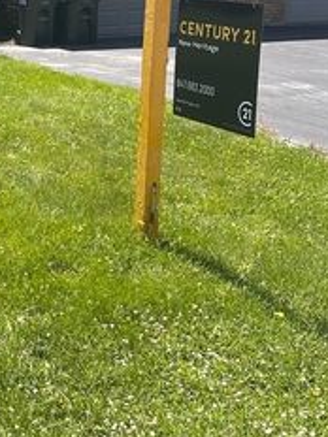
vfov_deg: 27.8
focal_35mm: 69
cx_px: -64
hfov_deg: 20.0
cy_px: 112
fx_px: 872
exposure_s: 1/2155
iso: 80
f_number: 1.78
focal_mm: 6.86
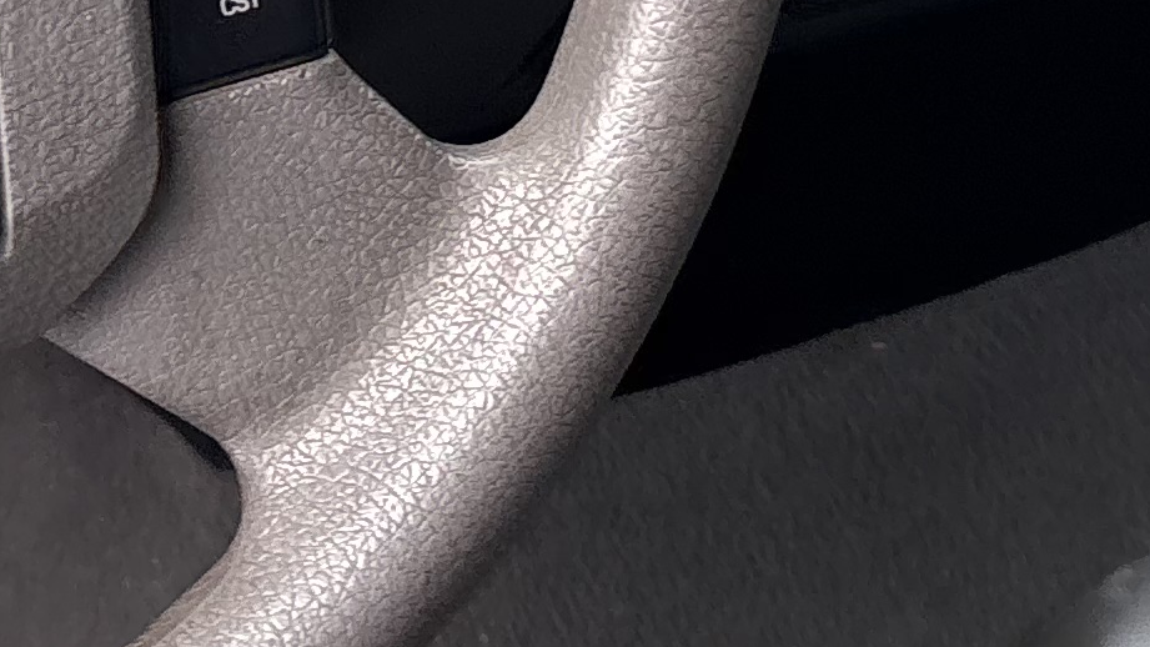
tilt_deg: -23.8
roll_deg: -2.1
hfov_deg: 17.3
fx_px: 3781
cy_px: -796
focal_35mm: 124
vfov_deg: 9.0
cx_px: 528
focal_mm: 5.96
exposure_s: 1/244
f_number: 1.6
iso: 64
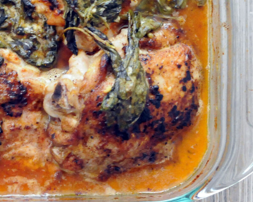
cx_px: -27
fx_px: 1692
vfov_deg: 6.8
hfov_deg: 8.5
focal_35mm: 226
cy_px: 37
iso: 3200
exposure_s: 1/60
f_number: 5.6
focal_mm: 50
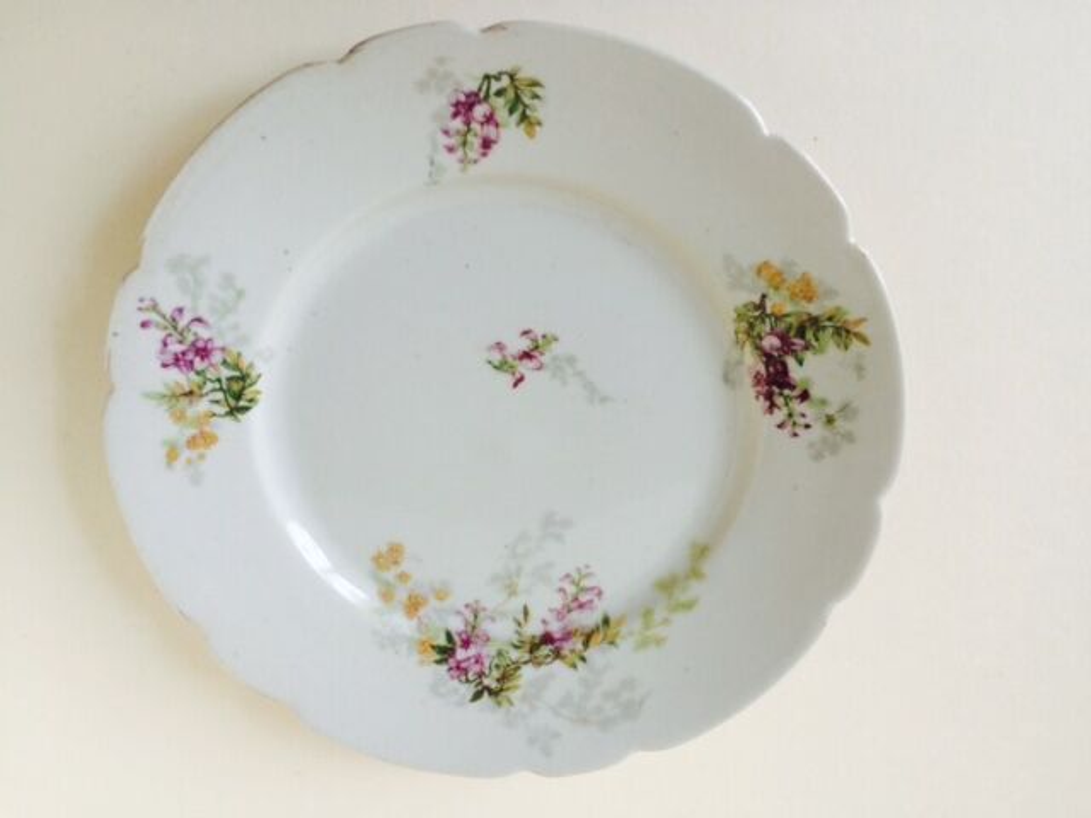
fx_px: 914
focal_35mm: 29
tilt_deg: -72.5
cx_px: 546
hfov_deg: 61.7
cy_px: 409
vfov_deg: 48.2
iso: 40
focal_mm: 4.15
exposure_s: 1/30
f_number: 2.2
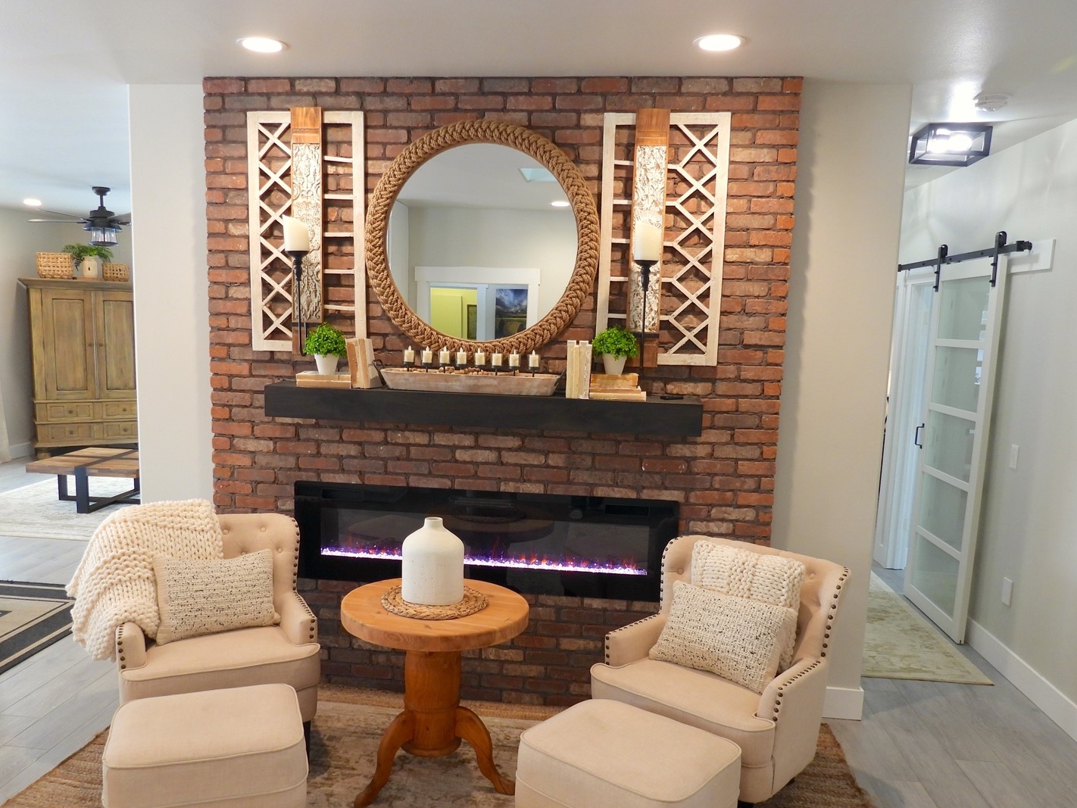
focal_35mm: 27
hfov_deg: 65.3
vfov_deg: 51.3
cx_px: 510
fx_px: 840
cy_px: 449
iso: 160
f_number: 2.8
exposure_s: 1/30
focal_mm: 4.3
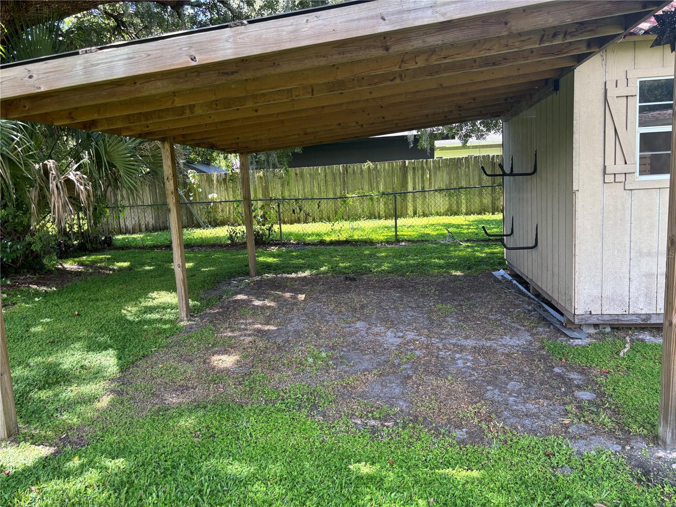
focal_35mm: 26
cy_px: 254
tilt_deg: -7.5
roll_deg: +2.3
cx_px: 338
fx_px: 508
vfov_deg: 53.1
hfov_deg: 67.3
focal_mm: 5.96
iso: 40
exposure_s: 1/121
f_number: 1.6
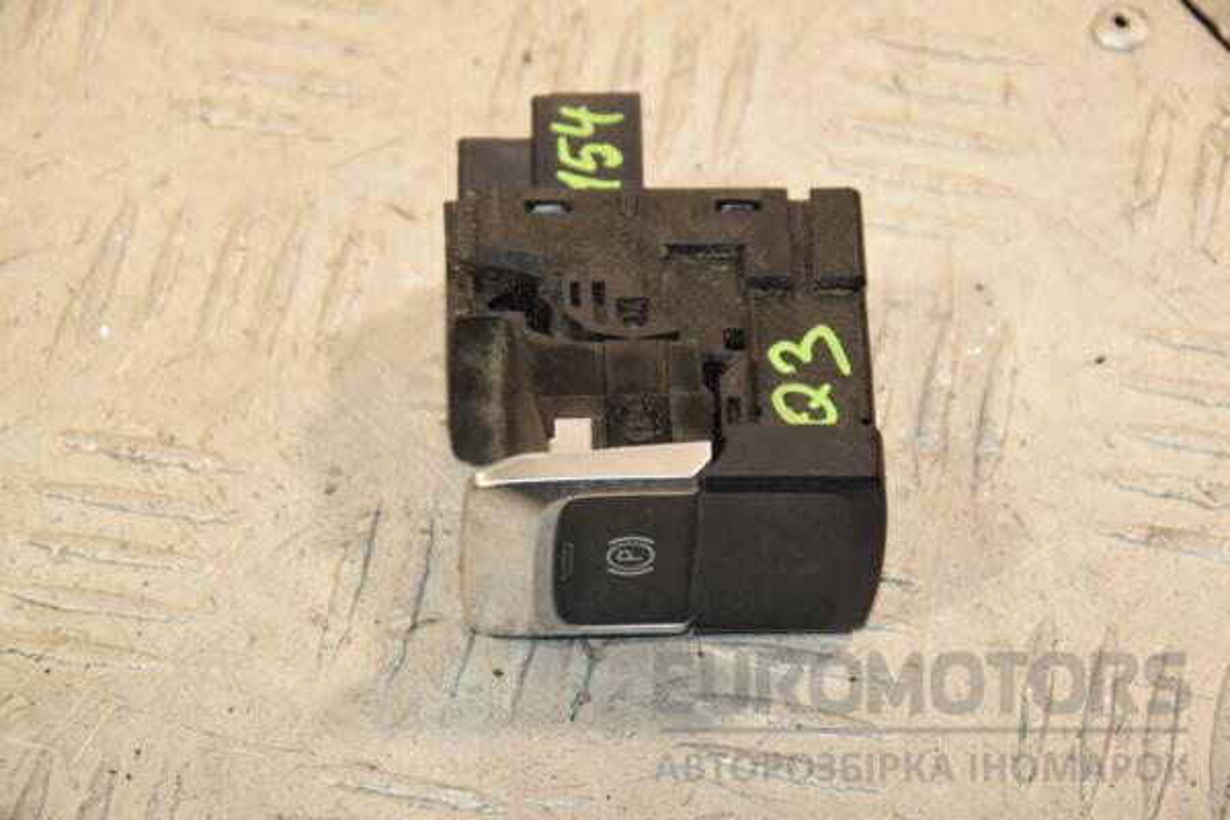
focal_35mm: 158
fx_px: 5381
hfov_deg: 13.0
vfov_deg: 8.7
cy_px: 410
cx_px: 615
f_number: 7.1
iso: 800
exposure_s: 1/200
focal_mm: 105
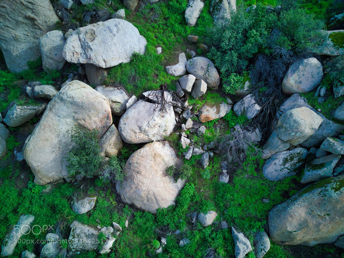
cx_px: 172
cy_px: 129
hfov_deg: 67.3
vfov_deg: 53.1
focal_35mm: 26
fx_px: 258
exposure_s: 1/955
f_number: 2.2
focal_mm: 4.7
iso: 100
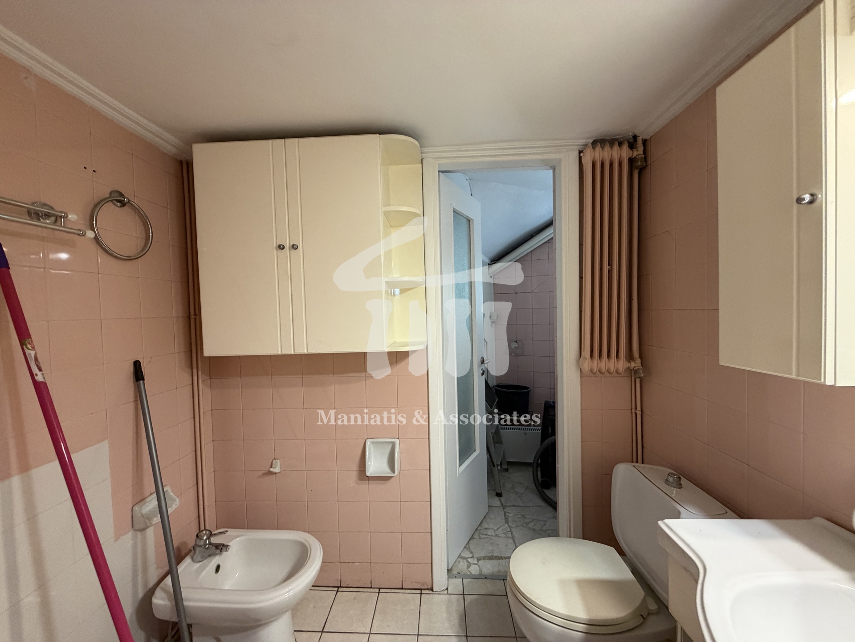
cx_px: 428
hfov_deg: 102.1
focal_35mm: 14
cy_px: 321
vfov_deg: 85.7
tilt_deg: -0.9
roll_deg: +1.8
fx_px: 346
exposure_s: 1/50
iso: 320
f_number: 2.2
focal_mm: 2.22
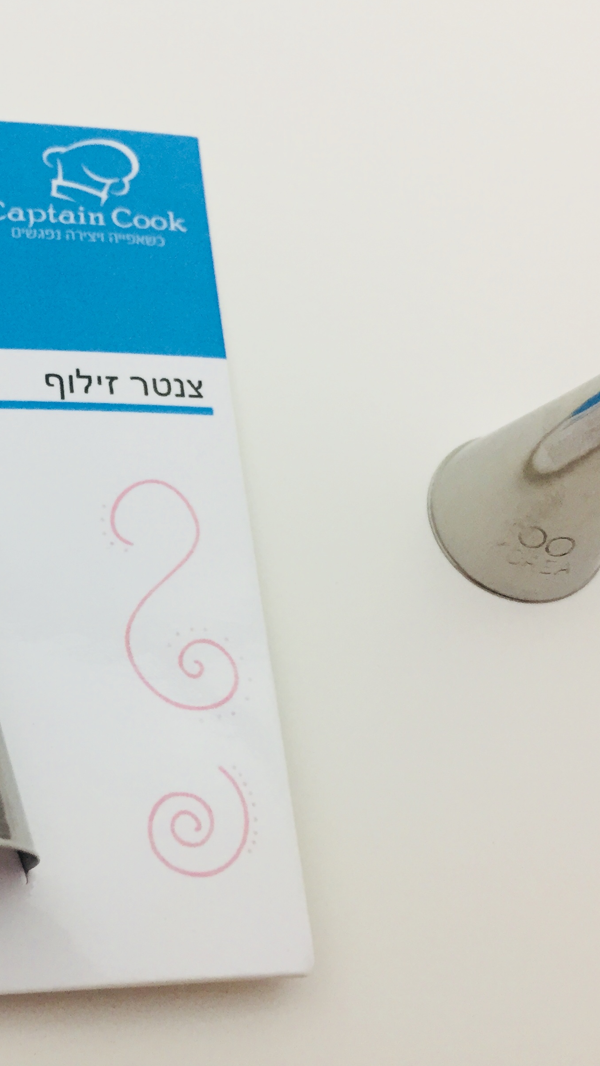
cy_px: 526
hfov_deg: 26.9
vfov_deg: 47.4
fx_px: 1216
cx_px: 85
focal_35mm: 43
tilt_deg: -65.2
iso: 125
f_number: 2.2
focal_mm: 4.15
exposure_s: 1/33
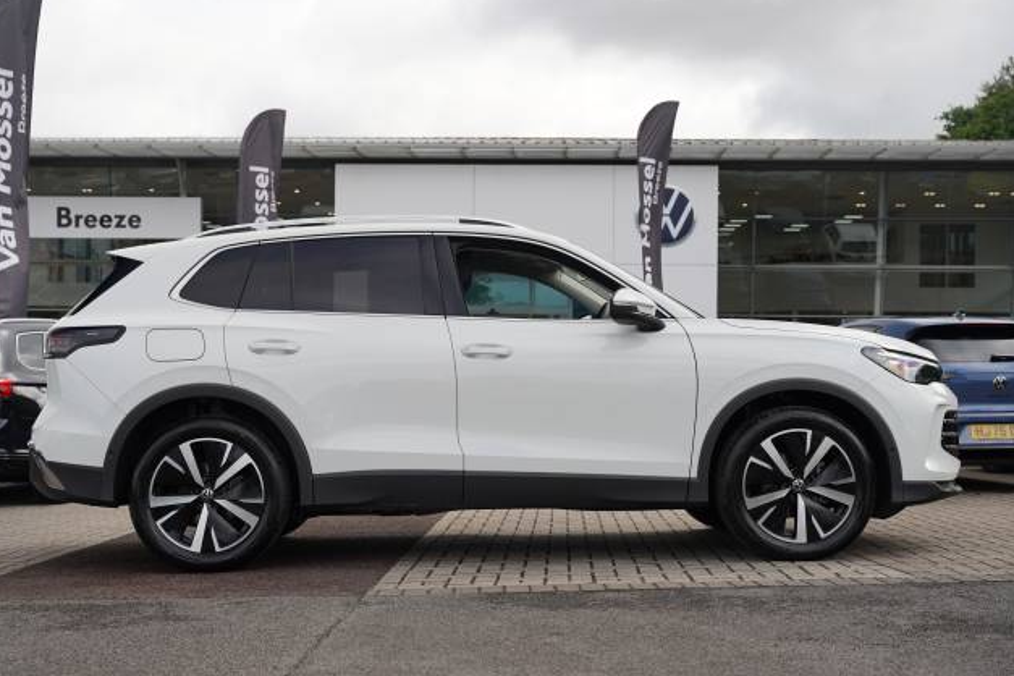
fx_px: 1445
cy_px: 335
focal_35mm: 51
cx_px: 501
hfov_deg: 38.7
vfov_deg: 26.3
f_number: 4.5
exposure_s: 1/200
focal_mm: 50.3
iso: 100
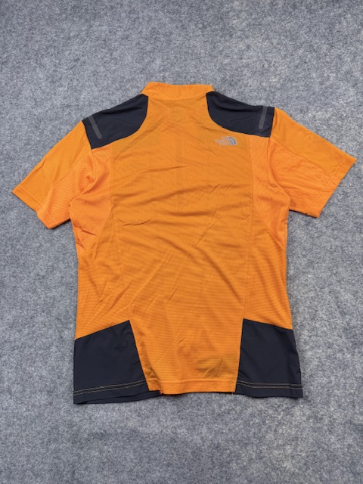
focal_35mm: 24
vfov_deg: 71.6
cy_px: 242
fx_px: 336
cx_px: 182
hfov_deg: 56.8
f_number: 1.78
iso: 50
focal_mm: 6.76
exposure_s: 1/100
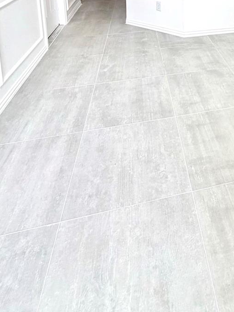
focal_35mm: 32
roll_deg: -0.3
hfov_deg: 41.0
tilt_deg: -8.3
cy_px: -21
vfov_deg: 45.0
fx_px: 288
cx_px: 207
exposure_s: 1/120
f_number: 2.2
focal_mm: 2.22
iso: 200
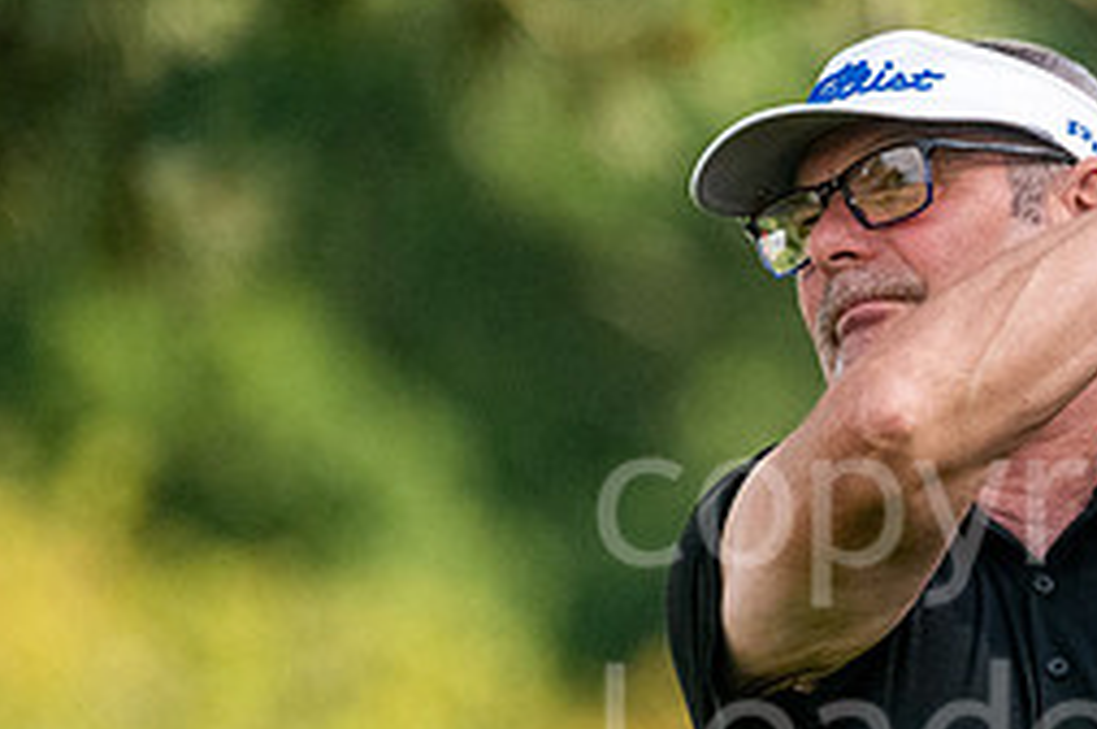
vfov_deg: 1.0
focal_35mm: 1436
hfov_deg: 1.4
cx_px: 1320
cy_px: 550
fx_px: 43702
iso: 500
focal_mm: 300
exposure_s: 1/2500
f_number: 4
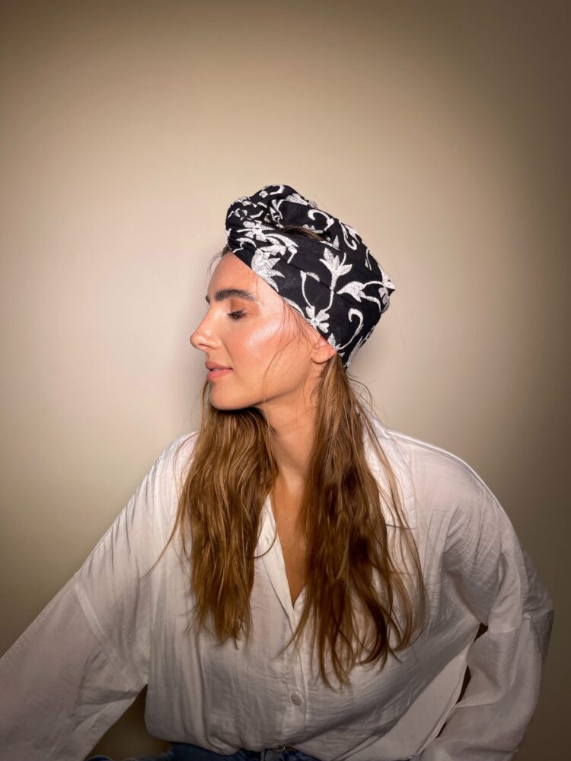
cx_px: 286
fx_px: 550
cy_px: 380
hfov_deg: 54.9
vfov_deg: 69.4
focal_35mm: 25
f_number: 1.6
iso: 32
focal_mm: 5.1
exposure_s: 1/121
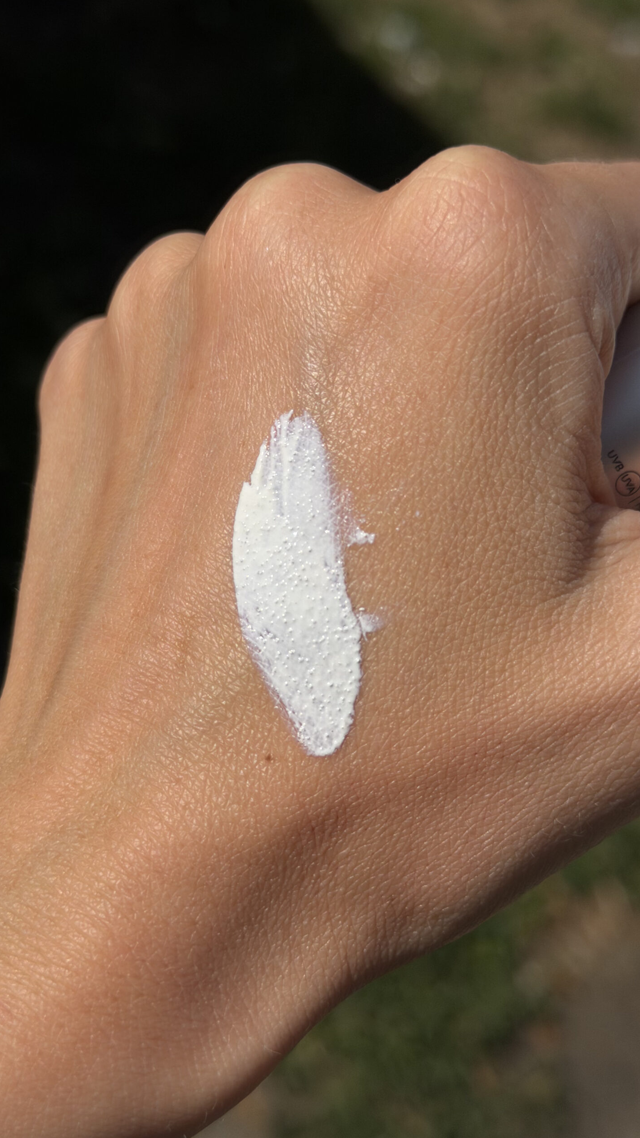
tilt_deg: -42.7
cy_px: 564
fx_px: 1599
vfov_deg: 39.2
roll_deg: -7.2
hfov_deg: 22.6
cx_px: 319
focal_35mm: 53
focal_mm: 6.76
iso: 64
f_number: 1.78
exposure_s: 1/16129
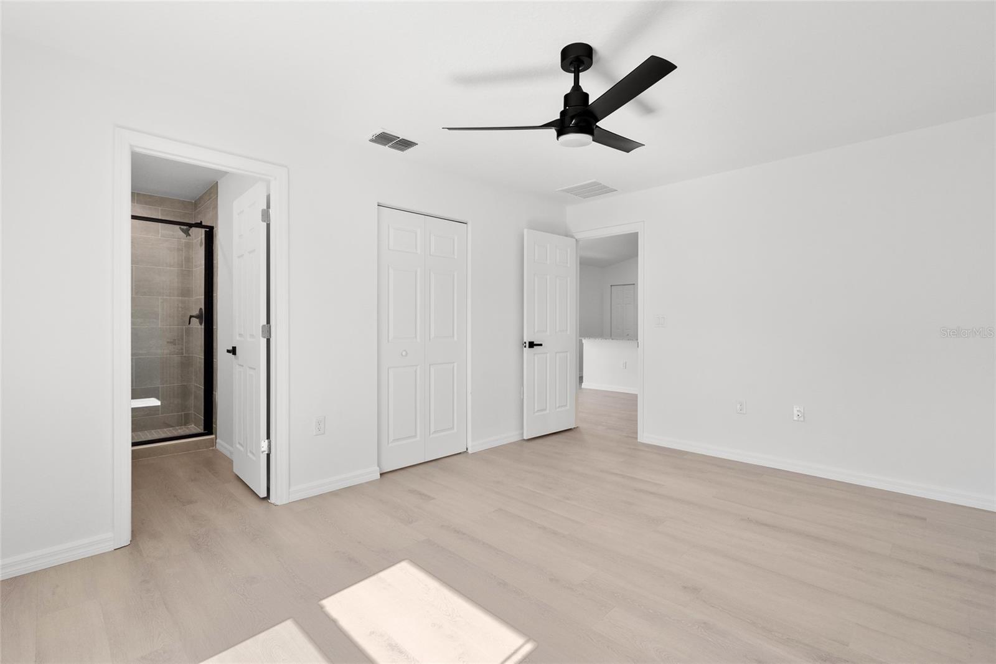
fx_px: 443
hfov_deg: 96.7
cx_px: 498
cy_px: 332
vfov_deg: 73.7
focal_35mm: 16
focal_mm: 16
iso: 400
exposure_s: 1/20
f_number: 8
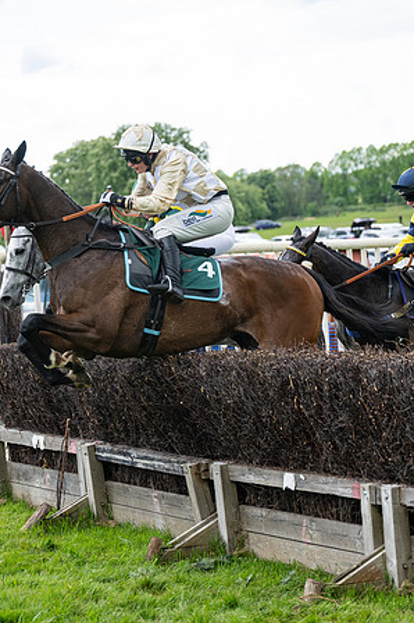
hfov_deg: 11.9
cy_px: 319
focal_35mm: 115
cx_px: 225
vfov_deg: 17.8
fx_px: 1987
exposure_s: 1/2500
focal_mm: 70
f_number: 2.8
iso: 400
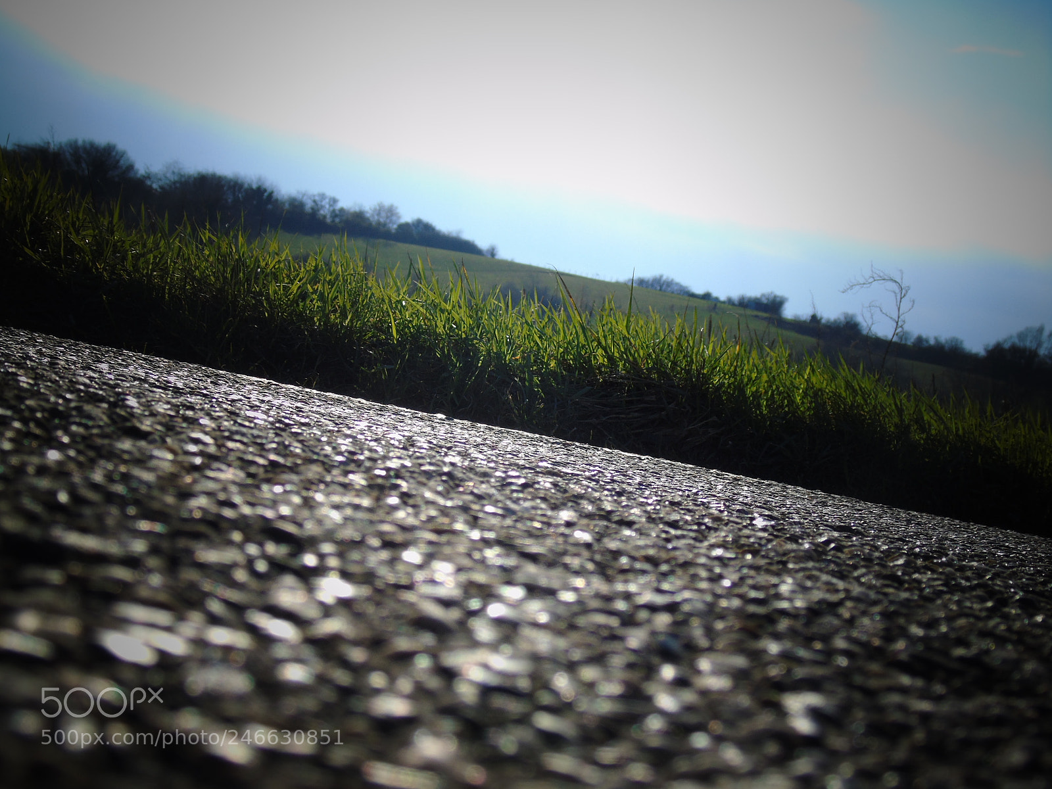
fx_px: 2158
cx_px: 526
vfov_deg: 20.7
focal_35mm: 71
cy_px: 394
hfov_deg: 27.4
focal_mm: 13
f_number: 4.7
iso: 80
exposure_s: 1/640
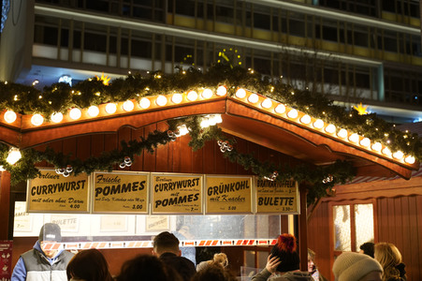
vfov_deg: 28.0
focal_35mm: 48
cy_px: 140
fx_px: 562
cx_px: 211
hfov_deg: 41.1
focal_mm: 48
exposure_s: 1/50
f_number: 3.2
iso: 1250
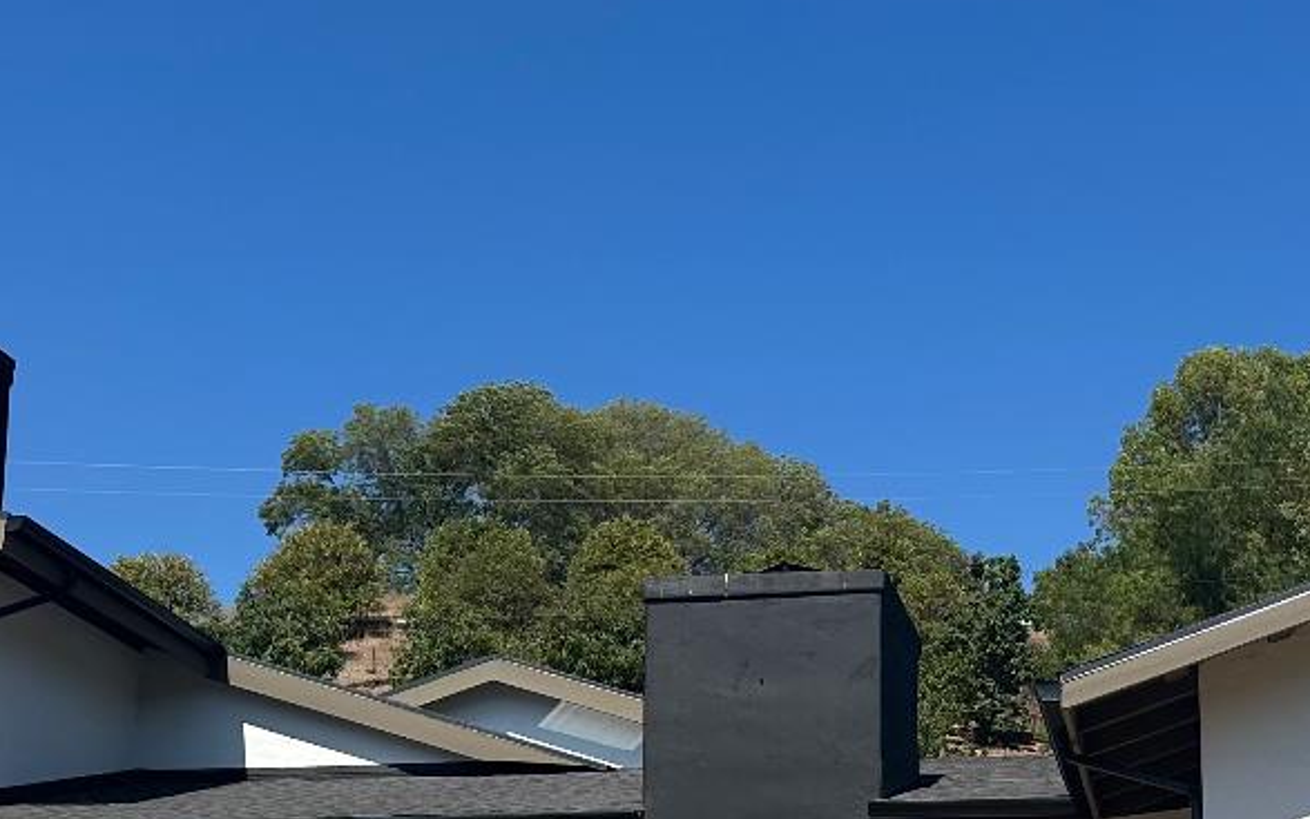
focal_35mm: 65
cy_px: 863
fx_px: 2321
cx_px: 812
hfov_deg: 31.4
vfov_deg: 19.3
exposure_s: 1/5525
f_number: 1.78
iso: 80
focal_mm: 6.86
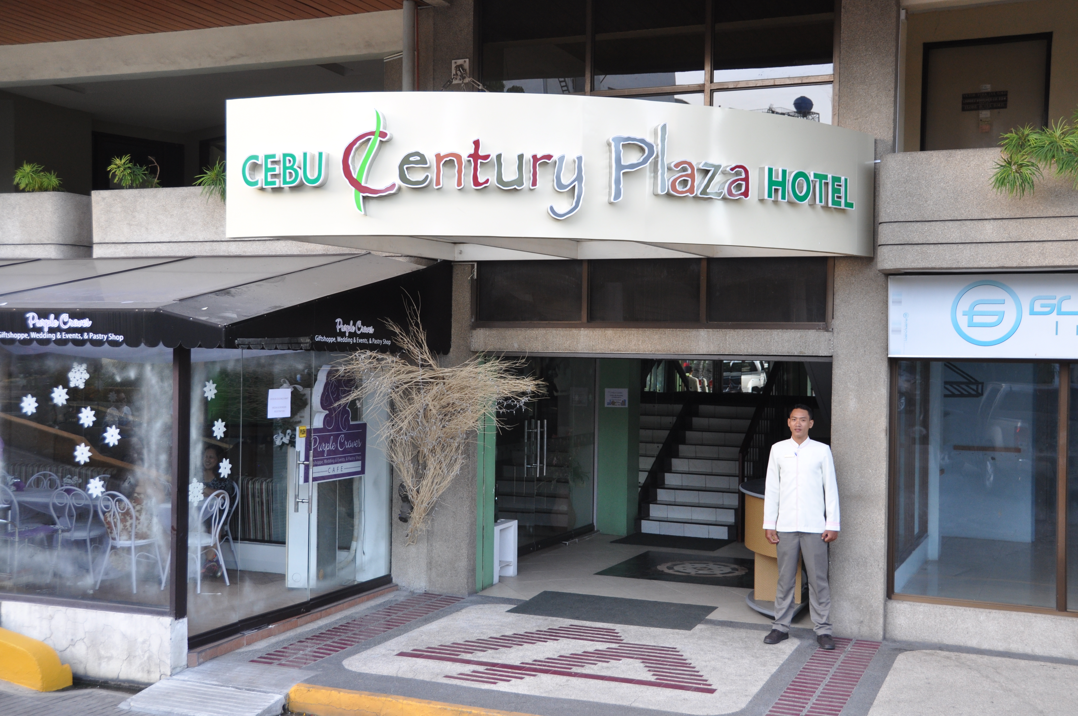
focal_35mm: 42
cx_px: 539
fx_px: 1256
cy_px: 358
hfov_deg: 46.4
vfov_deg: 31.8
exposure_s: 1/100
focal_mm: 28
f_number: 5
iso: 400
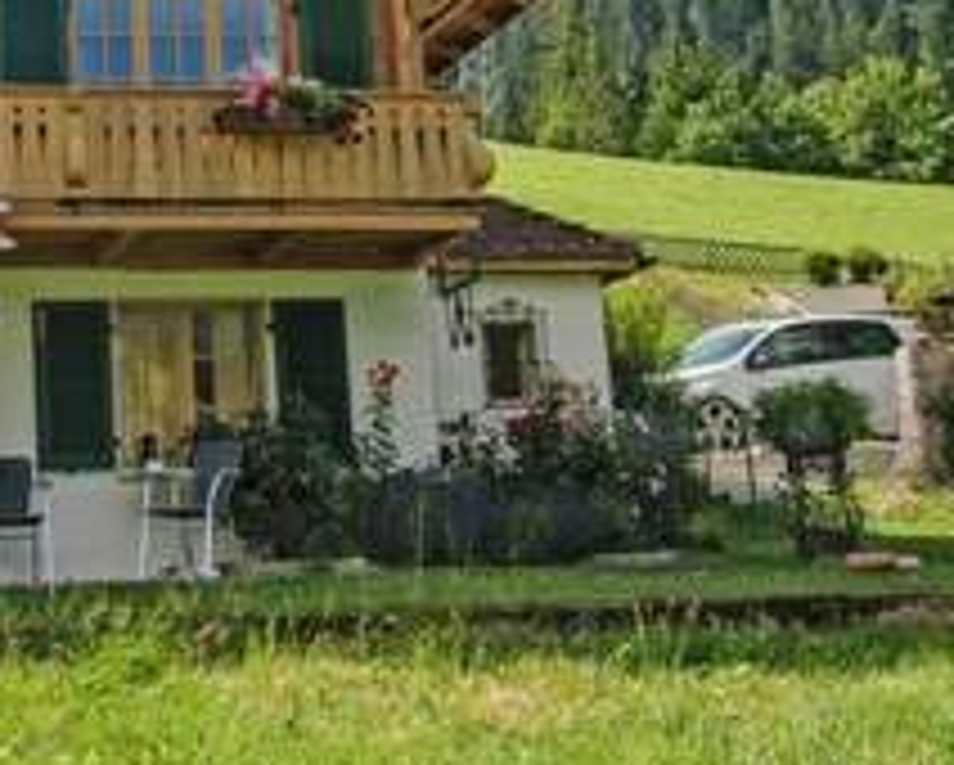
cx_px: 27
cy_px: 52
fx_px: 1950
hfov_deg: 26.2
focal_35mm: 69
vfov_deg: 21.6
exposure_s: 1/320
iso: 200
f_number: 8
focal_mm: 15
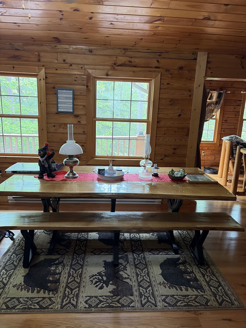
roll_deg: -2.6
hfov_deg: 53.1
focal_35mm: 26
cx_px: 123
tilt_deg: -12.3
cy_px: 164
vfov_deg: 67.3
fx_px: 246
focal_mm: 5.96
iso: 250
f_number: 1.6
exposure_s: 1/60
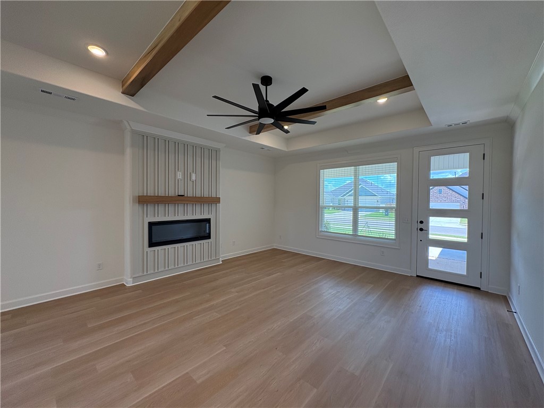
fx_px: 220
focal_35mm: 14
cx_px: 272
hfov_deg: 102.1
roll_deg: +0.0
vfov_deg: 85.7
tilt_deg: -0.2
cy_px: 204
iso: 80
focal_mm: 2.22
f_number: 2.2
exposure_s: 1/129
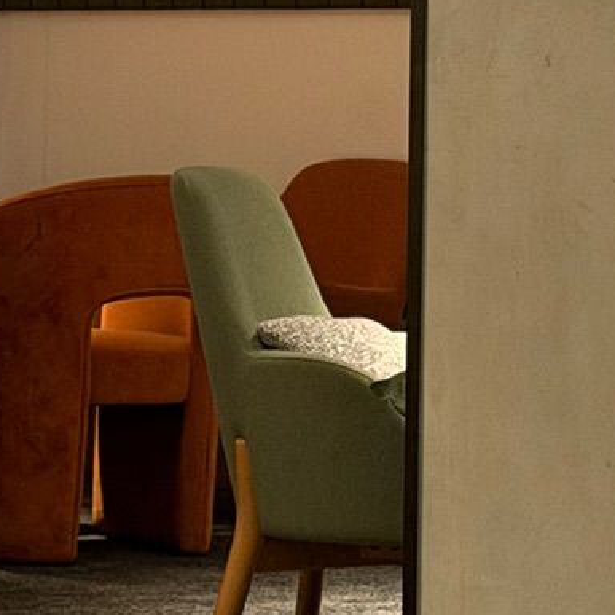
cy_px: 32
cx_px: -126
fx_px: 4523
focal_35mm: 225
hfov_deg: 7.7
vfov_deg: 7.8
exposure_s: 1/40
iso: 500
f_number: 1.78
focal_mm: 6.76
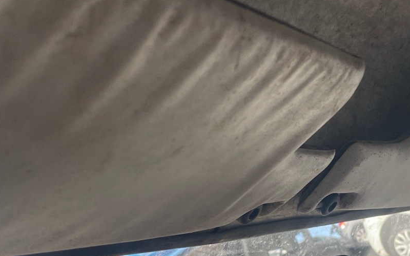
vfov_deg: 20.8
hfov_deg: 33.0
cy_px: 195
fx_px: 693
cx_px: 220
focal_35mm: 62
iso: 32
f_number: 1.6
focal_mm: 4.2
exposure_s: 1/427
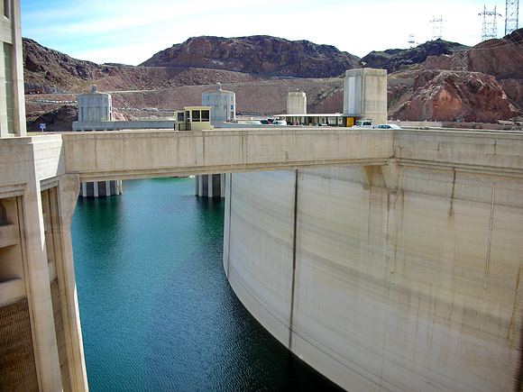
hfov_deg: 52.6
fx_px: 529
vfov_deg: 40.7
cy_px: 196
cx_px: 262
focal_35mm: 35
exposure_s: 1/310
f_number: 3
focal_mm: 5.8
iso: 50
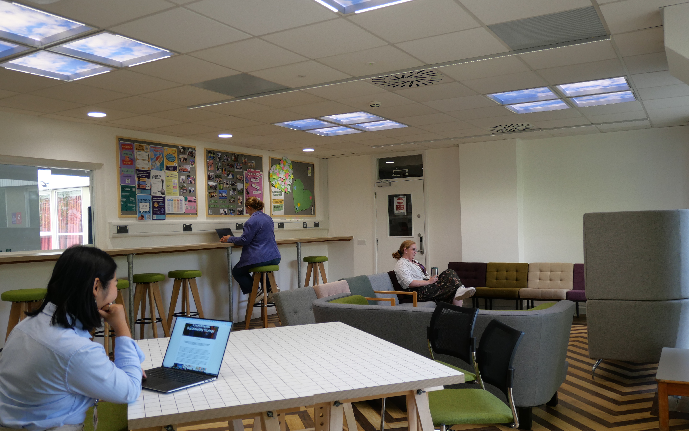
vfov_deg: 39.4
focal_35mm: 32
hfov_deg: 59.7
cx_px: 343
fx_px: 601
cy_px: 229
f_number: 3.7
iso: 320
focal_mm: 15
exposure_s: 1/60
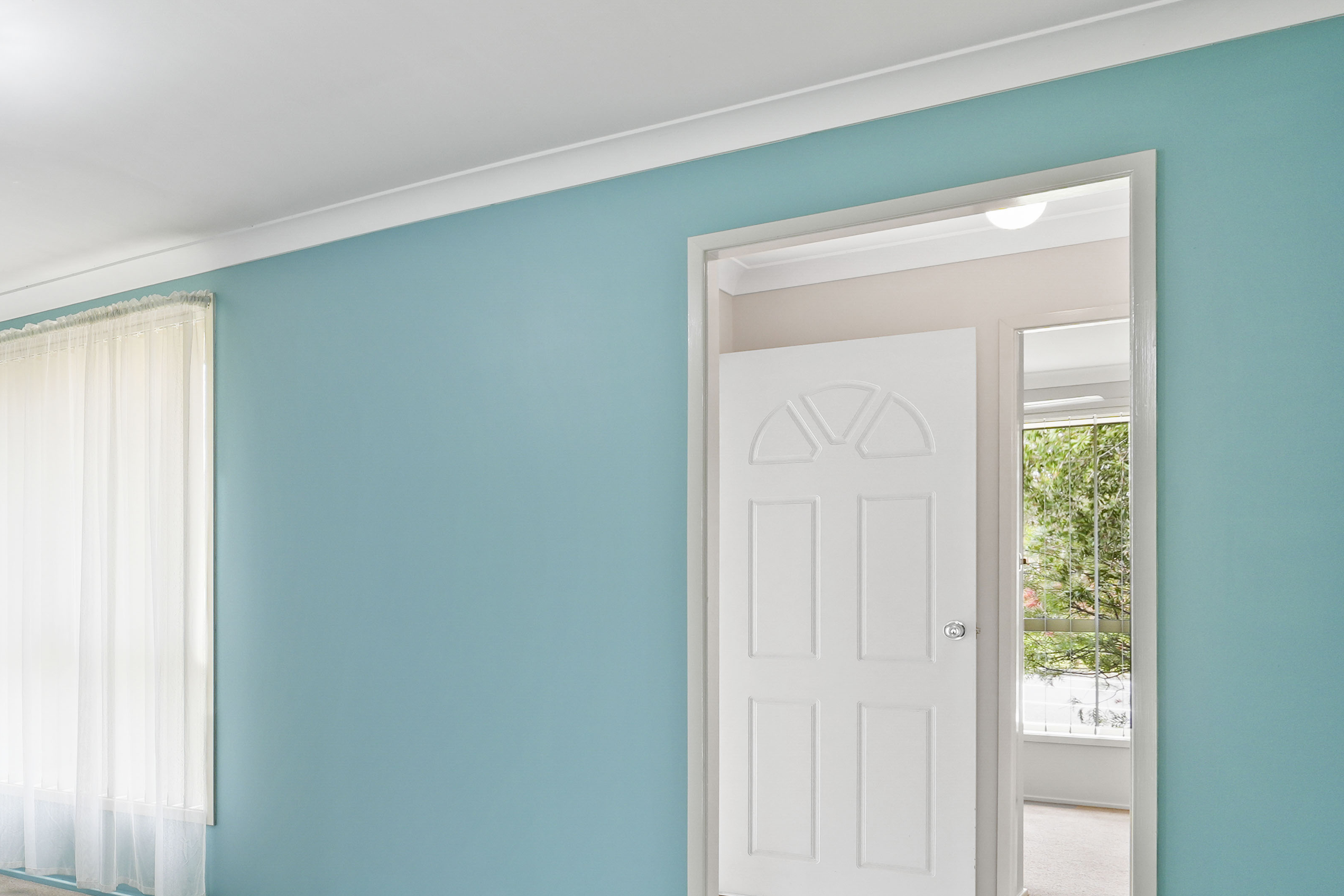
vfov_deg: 40.9
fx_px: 1193
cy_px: 555
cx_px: 183
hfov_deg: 52.9
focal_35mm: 32
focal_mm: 11
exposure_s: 1/3
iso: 100
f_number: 5.6
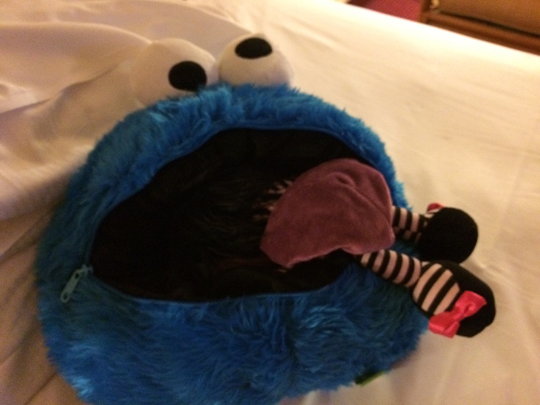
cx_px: 270
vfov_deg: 48.2
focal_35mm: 29
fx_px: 452
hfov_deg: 61.7
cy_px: 202
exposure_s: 1/17
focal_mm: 4.15
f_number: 2.2
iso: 500
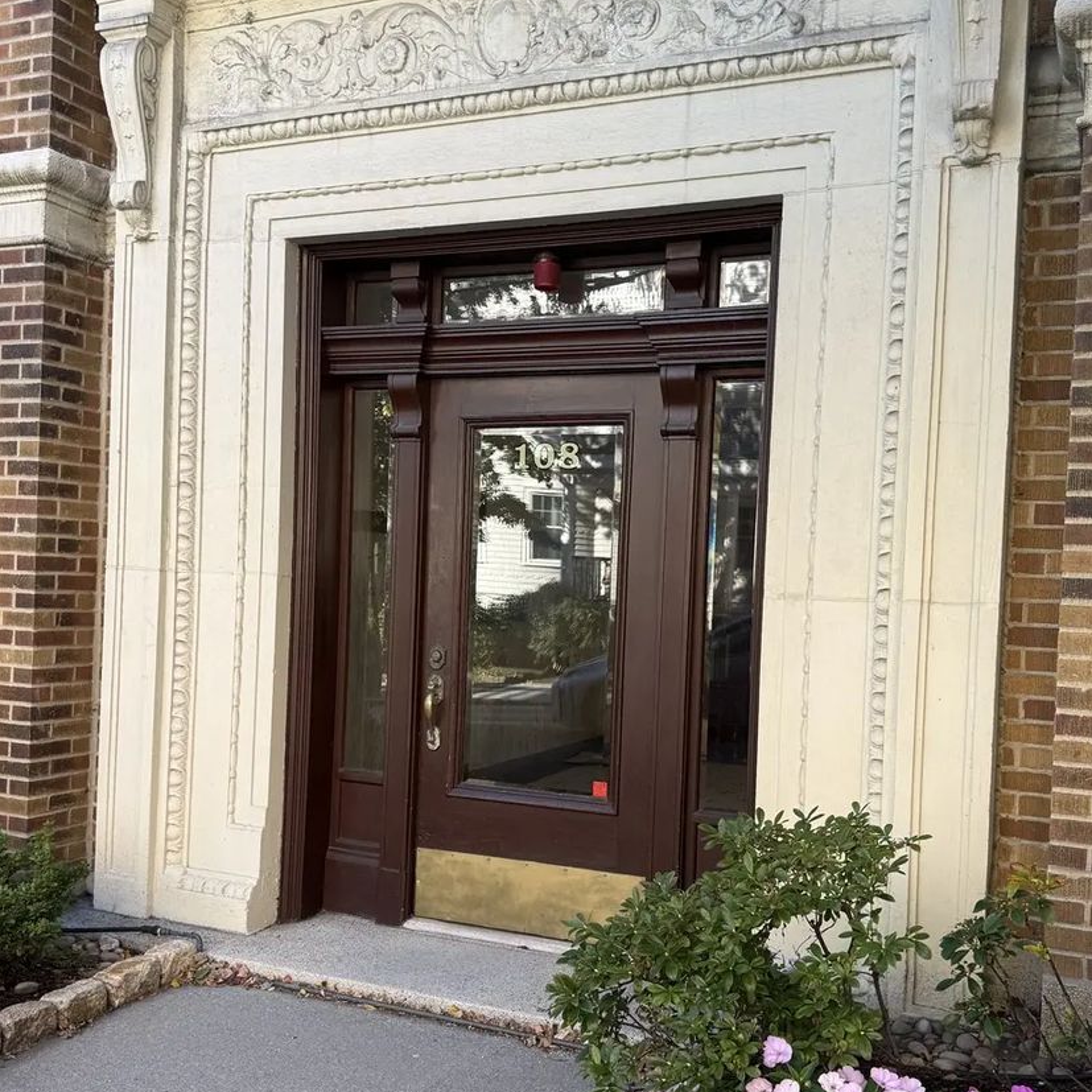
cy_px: 617
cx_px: 568
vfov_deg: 47.1
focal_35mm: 35
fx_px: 1249
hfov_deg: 47.2
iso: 80
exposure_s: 1/353
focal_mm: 6.76
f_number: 1.78
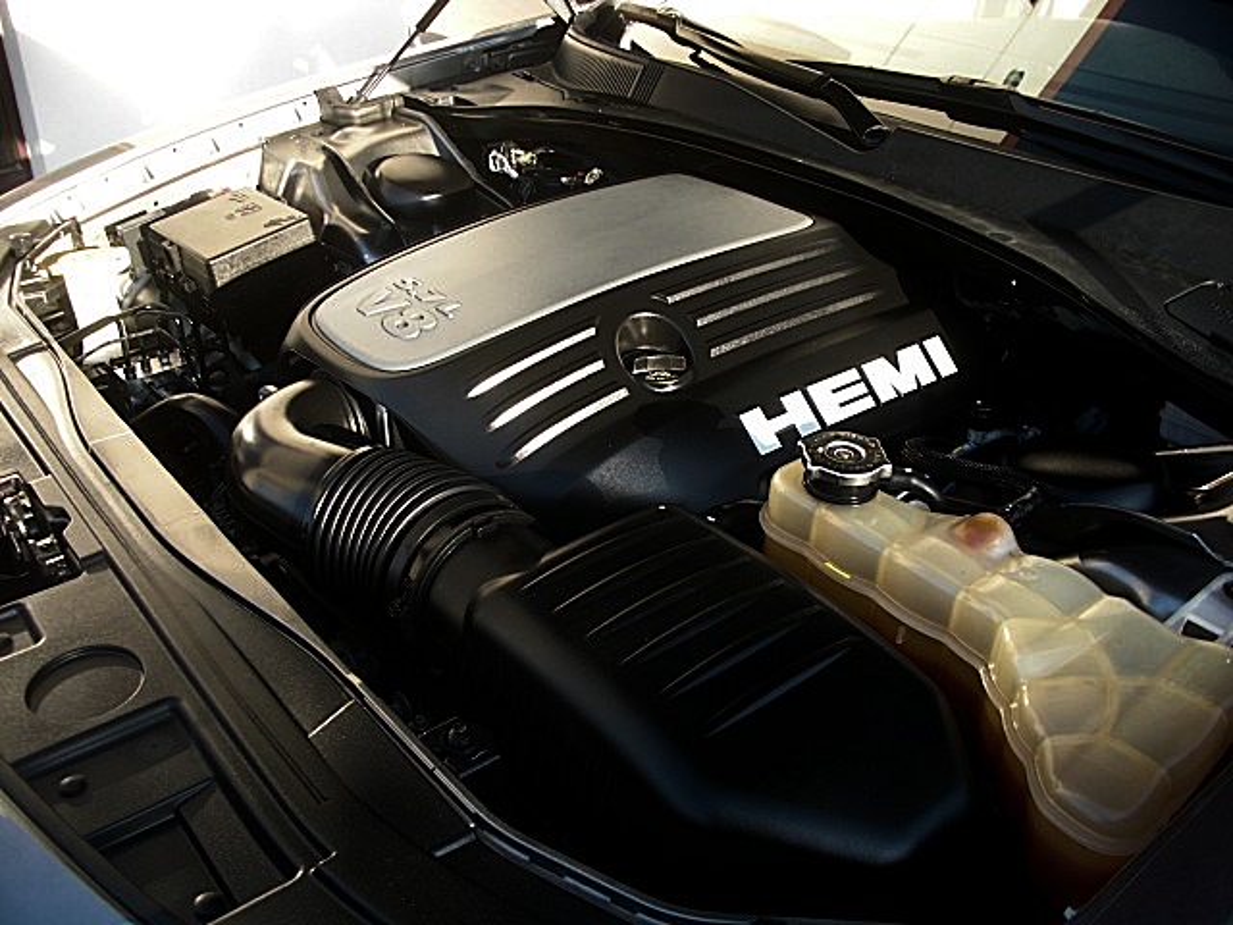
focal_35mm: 36
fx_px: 1282
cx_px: 616
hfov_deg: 51.4
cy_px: 462
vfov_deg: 39.7
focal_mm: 6.3
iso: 50
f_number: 2.8
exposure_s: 1/80
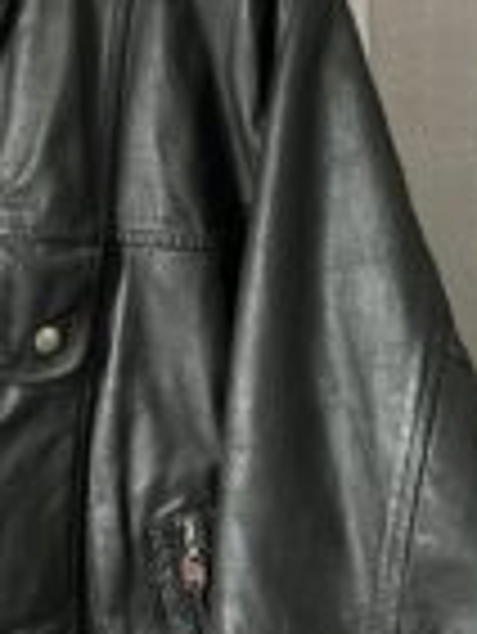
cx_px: -16
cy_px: 56
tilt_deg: +1.9
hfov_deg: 21.7
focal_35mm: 65
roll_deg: -1.7
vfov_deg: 28.6
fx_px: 1192
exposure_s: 1/30
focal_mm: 5.7
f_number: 1.5
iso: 640
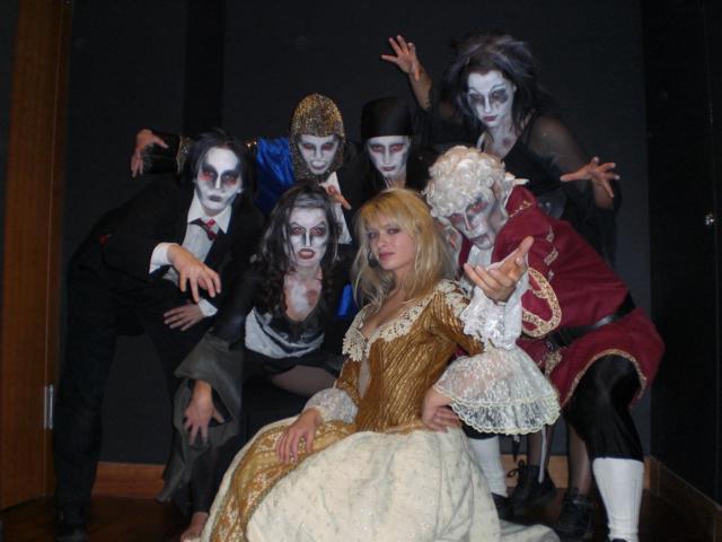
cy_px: 271
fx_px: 793
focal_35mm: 38
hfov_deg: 49.0
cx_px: 361
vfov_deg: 37.7
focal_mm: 6.3
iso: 200
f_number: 3.1
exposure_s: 1/60
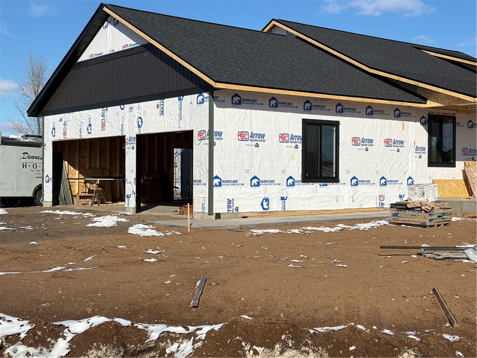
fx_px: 717
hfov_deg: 36.8
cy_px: 179
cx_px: 238
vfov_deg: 28.0
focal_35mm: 52
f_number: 1.6
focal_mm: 5.96
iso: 25
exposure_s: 1/4975
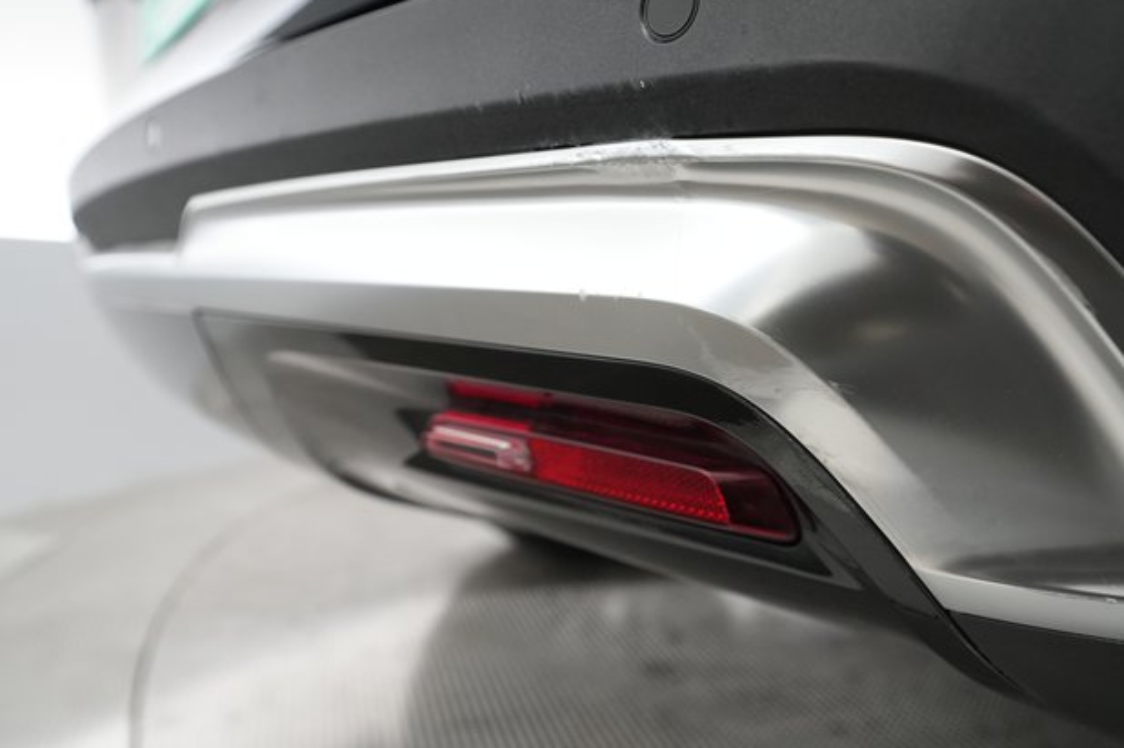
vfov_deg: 44.9
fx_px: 905
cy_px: 379
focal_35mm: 29
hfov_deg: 63.7
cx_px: 553
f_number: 4.5
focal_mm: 28
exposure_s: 1/125
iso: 4000
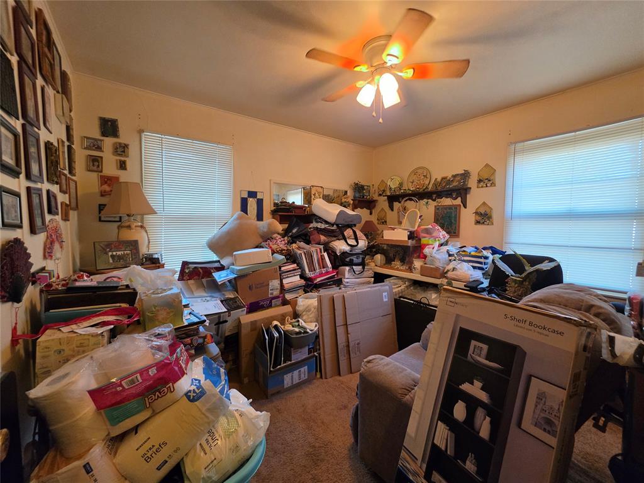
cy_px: 242
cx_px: 322
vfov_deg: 89.9
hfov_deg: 106.2
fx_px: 242
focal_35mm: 13
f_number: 1.9
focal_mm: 2.2
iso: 250
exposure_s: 1/120
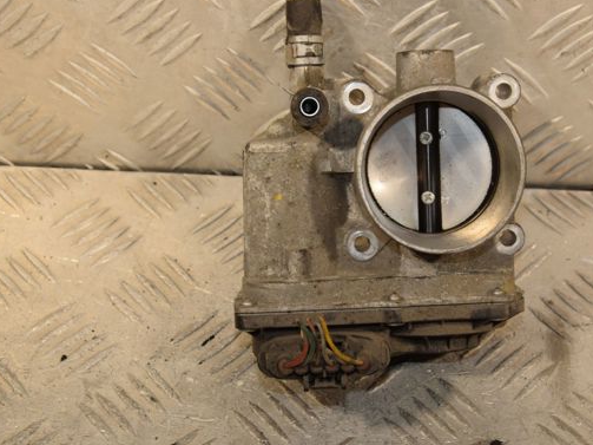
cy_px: 205
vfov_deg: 17.9
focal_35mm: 83
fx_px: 1415
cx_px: 363
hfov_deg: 23.6
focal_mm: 45
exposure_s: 1/200
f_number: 7.1
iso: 800
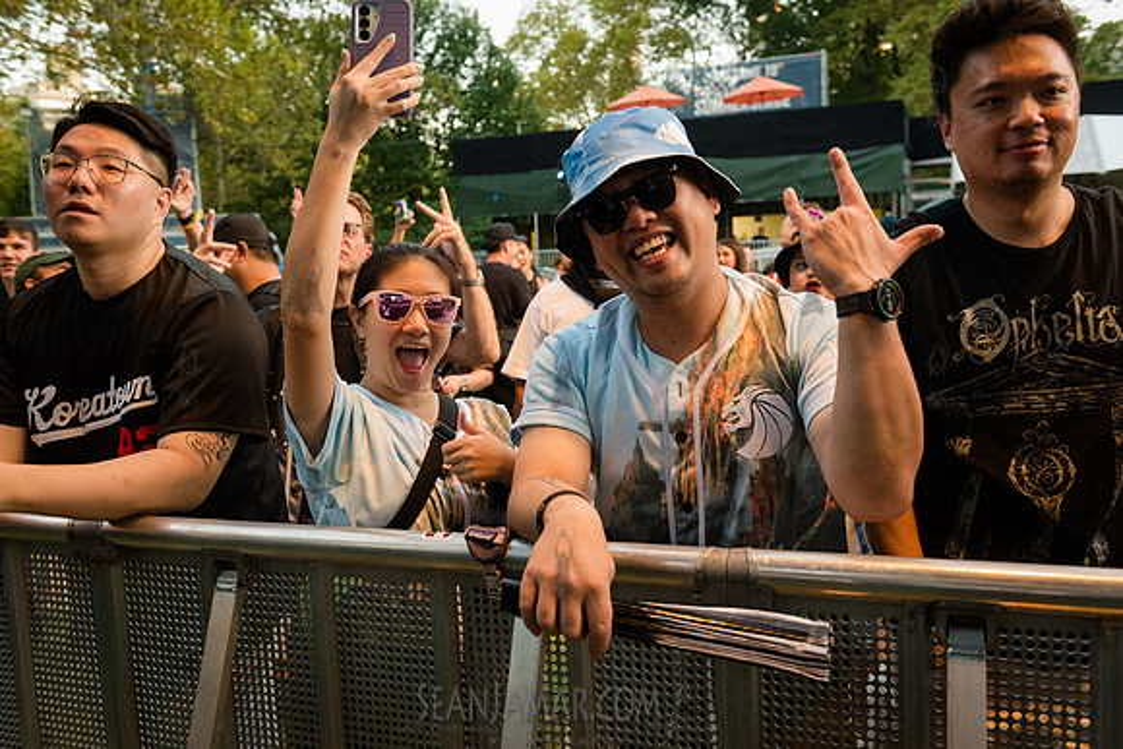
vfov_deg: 41.1
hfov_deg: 58.7
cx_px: 562
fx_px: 998
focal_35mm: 32
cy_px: 374
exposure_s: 1/250
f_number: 4
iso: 3200
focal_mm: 32
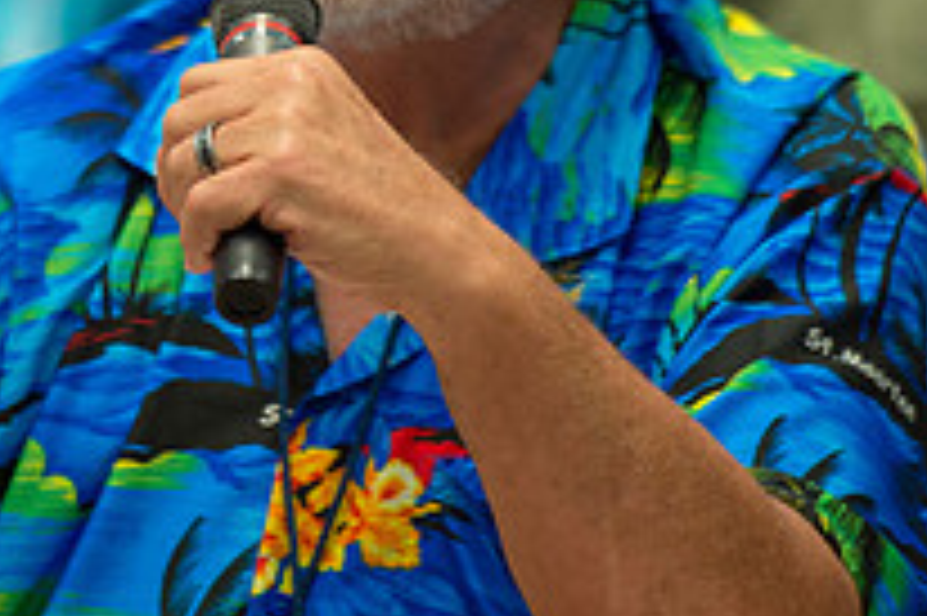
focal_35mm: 563
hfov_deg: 3.7
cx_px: 63
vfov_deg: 2.4
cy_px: 85
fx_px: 14485
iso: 1250
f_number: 2.8
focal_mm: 200
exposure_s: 1/160
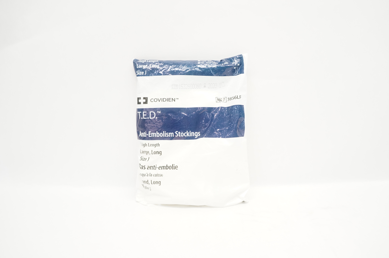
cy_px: 129
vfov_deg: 47.8
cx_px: 194
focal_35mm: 27
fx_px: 291
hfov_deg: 67.4
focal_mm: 18
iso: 800
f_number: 5.6
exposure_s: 1/60
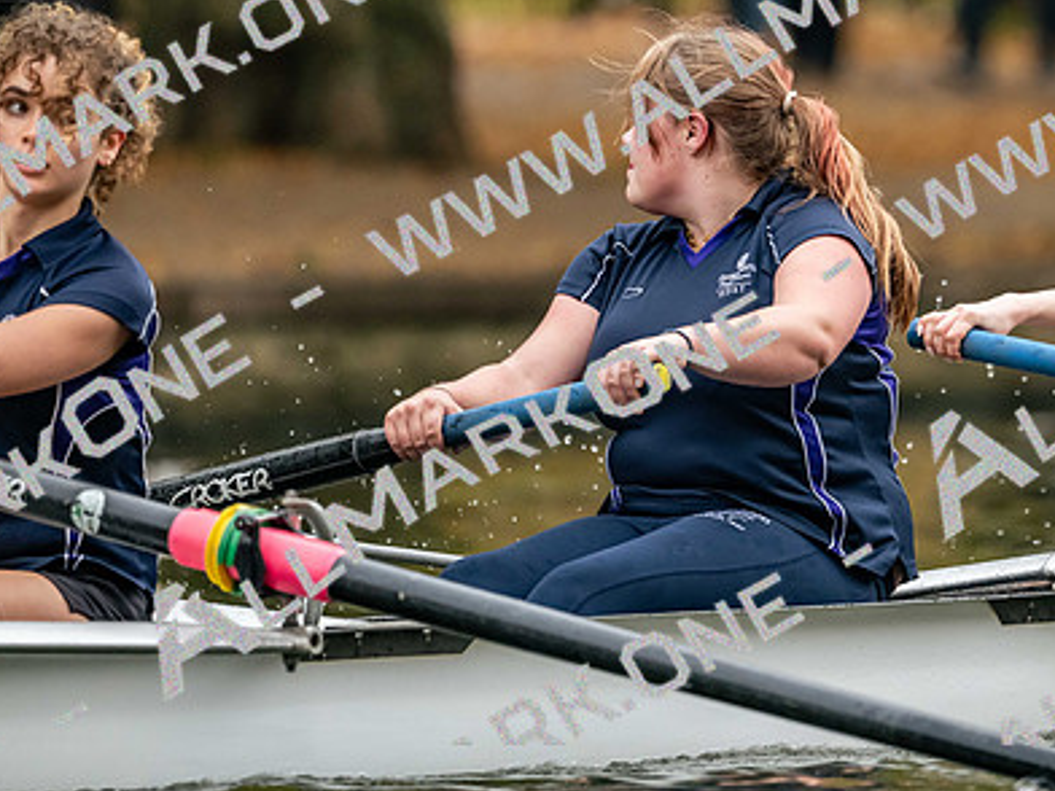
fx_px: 17342
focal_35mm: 569
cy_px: 284
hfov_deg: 3.5
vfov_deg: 2.6
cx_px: 700
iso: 2800
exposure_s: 1/2500
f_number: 4.5
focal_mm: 400
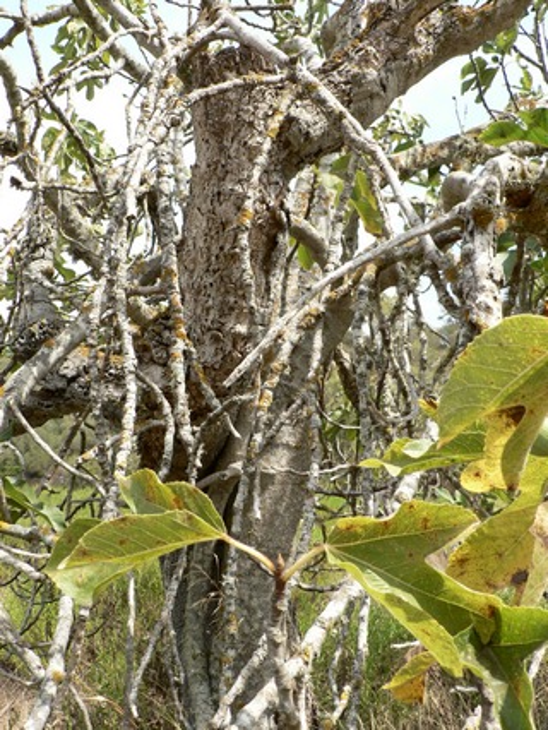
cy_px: 365
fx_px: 759
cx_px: 274
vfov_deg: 51.3
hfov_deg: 39.7
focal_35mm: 36
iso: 100
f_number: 4
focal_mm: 6
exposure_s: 1/320
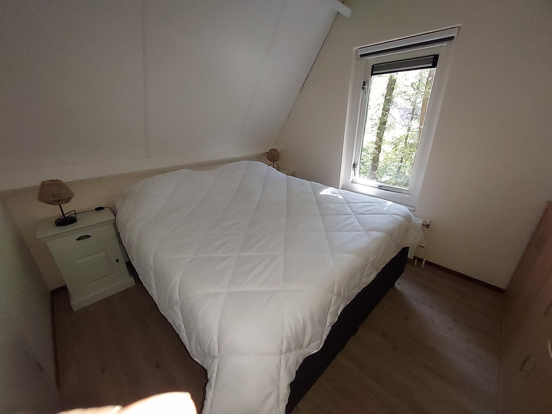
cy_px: 207
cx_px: 276
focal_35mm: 13
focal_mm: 1.42
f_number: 2.2
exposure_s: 1/50
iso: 200
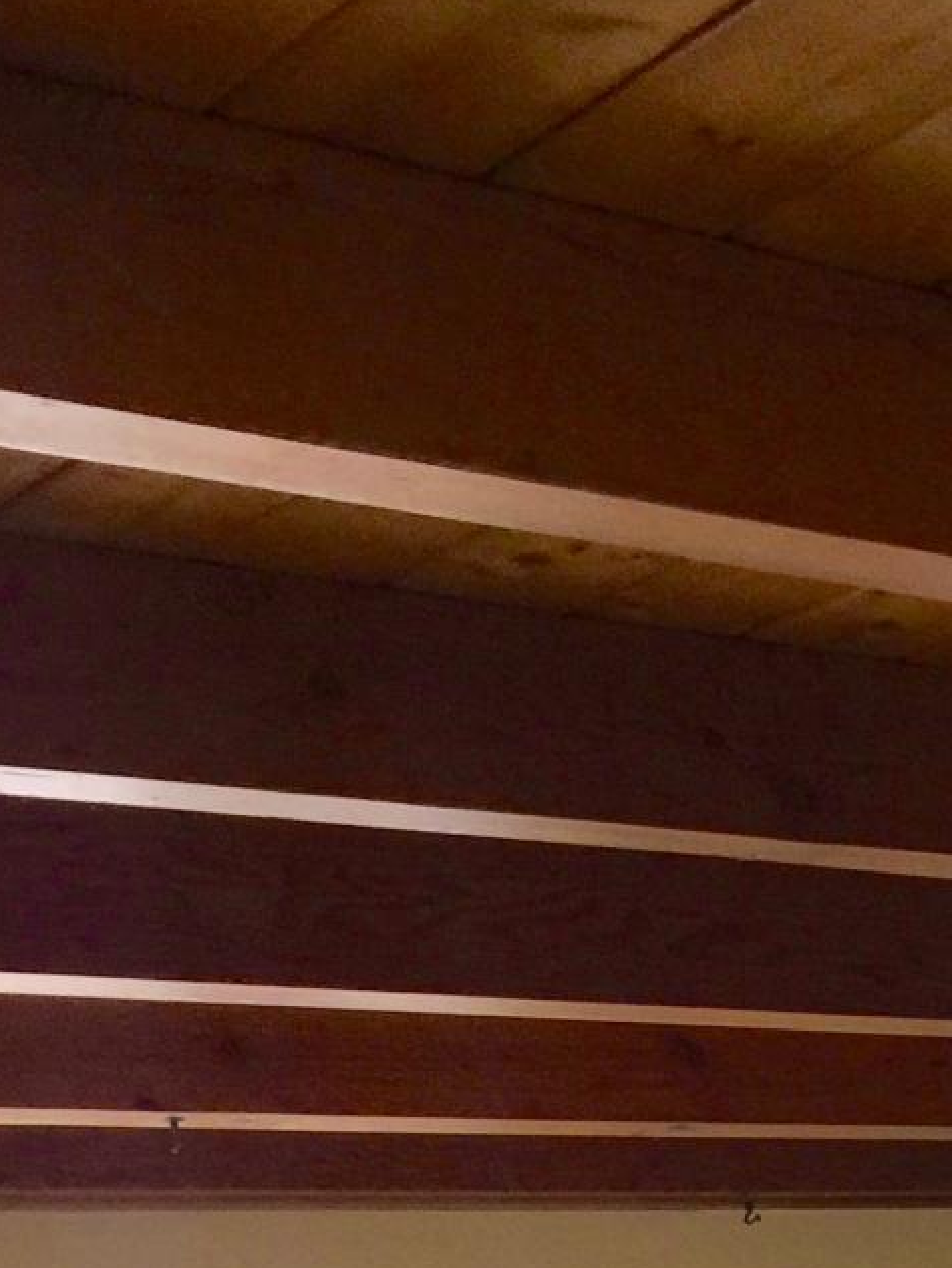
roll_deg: +0.9
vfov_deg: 18.8
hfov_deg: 15.0
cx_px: 1401
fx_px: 3371
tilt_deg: -1.2
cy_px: 1892
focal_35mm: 92
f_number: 2.2
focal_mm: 4.15
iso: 40
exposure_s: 1/30
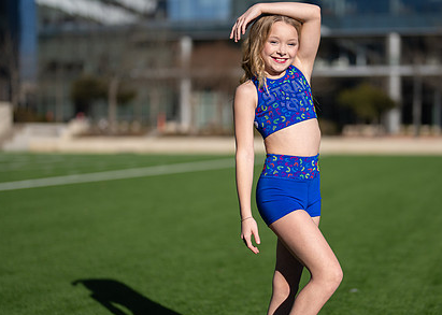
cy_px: 178
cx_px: 275
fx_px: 1091
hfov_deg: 22.8
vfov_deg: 16.4
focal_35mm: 87
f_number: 1.2
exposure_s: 1/12800
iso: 100
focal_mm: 50
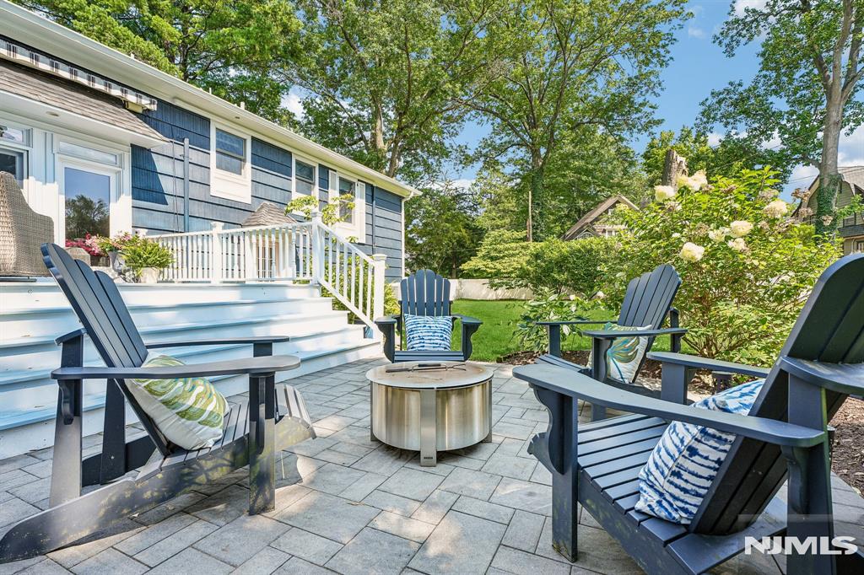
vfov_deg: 73.7
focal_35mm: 16
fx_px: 384
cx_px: 432
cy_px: 288
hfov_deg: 96.8
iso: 400
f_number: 8
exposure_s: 1/100
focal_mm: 16
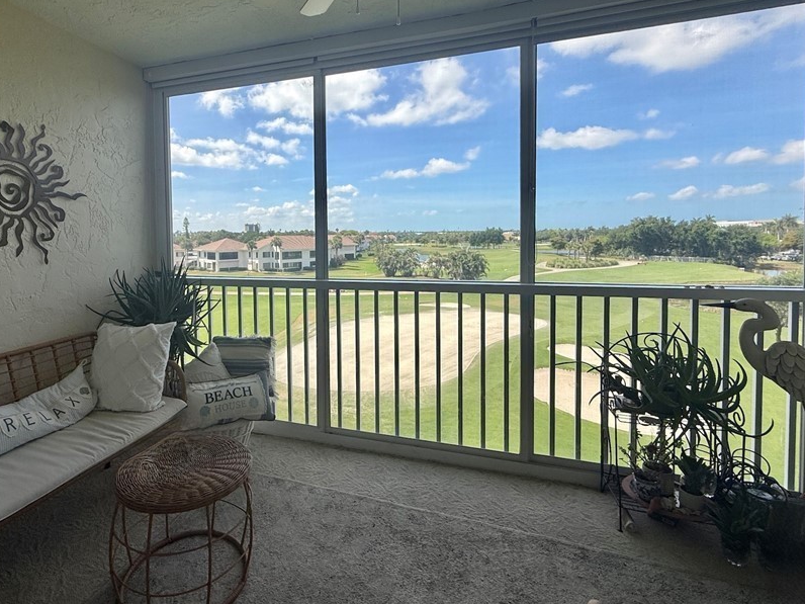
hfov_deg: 86.8
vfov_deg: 71.0
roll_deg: +0.9
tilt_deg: -2.3
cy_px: 249
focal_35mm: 18
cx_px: 328
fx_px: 419
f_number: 2.2
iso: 50
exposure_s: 1/694
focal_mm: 2.22
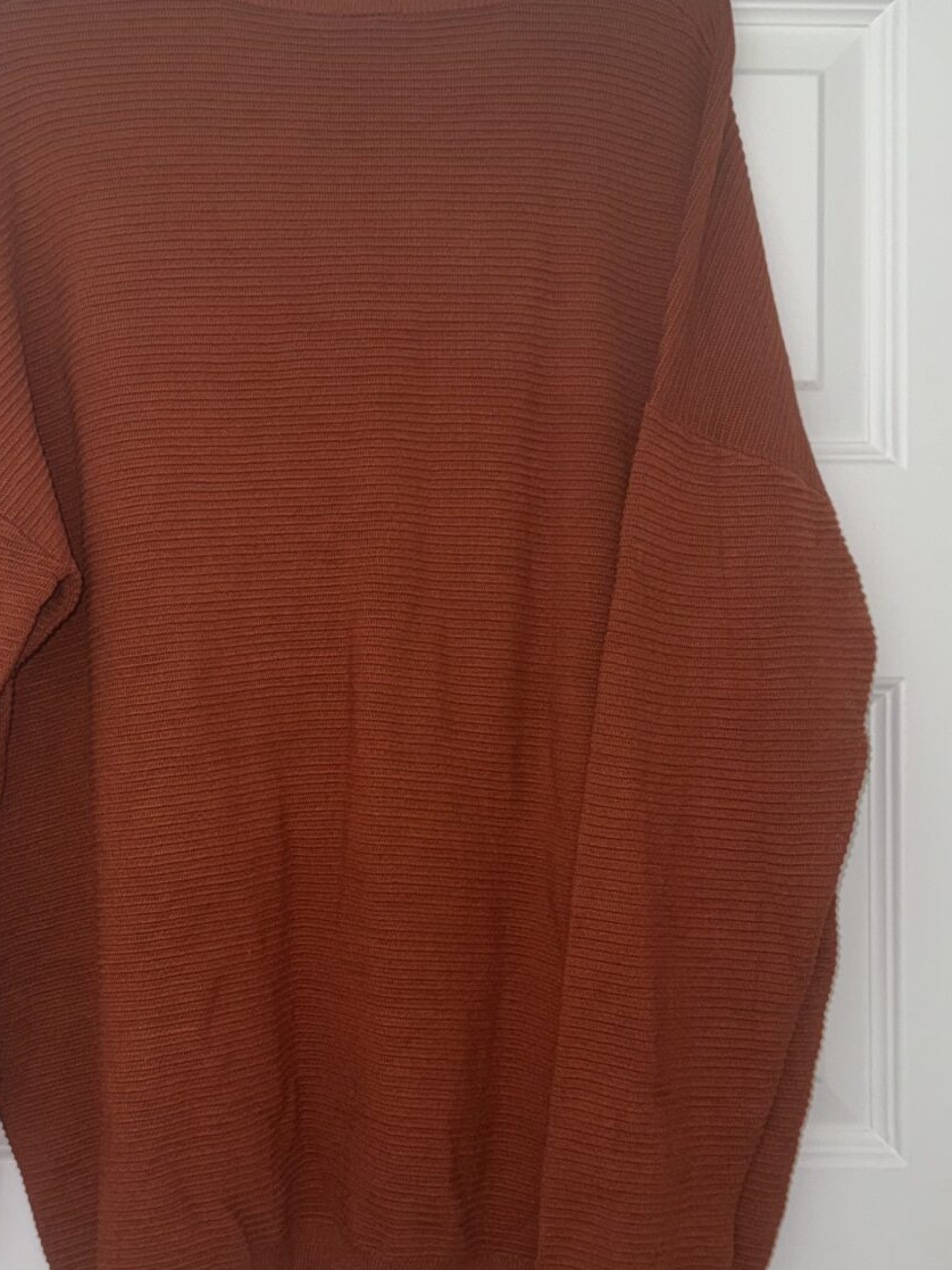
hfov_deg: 32.6
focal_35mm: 44
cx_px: 317
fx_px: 1613
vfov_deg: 42.9
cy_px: 646
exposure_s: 1/27
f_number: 1.78
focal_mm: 6.76
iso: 100
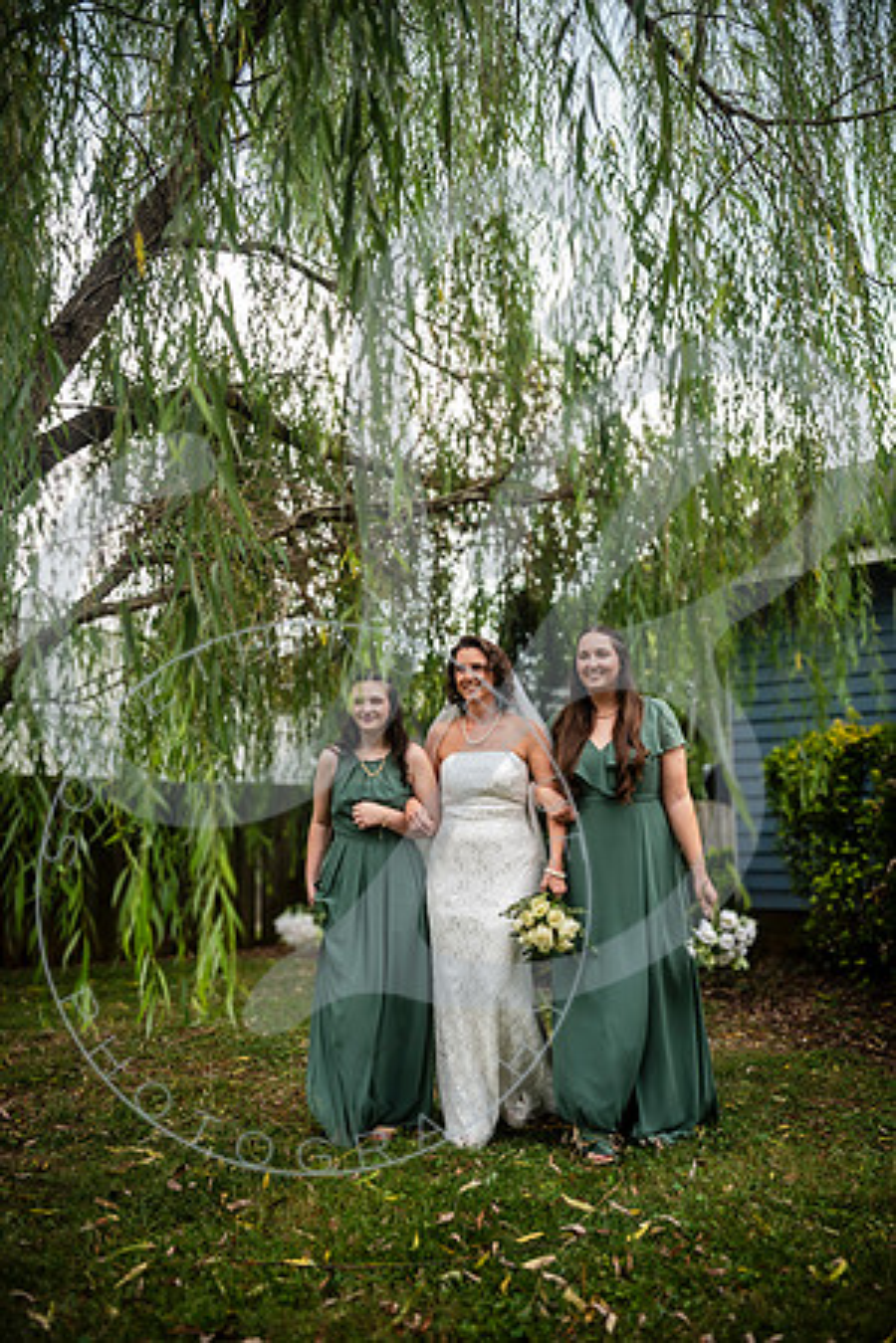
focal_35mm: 31
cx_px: 448
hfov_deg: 42.3
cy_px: 672
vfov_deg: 60.3
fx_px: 1157
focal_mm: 31
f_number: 2.8
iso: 500
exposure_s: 1/250
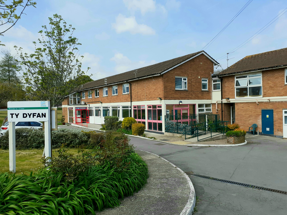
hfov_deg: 65.3
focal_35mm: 27
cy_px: 108
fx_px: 224
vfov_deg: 51.4
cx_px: 144
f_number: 1.9
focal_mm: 3.6
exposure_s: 1/1667
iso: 40
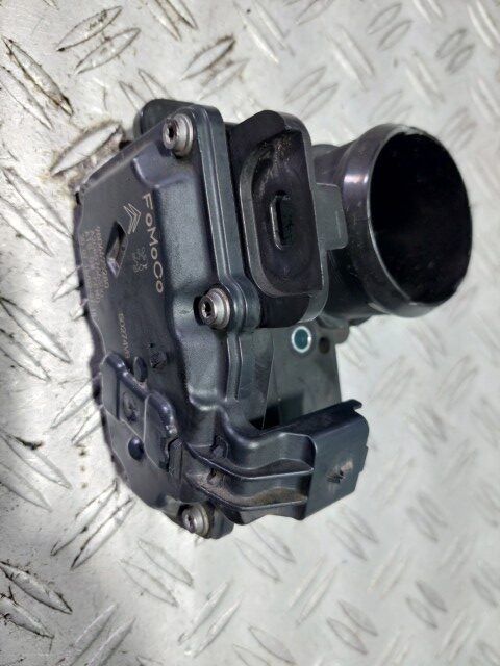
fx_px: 481
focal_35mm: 25
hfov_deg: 54.9
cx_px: 250
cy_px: 333
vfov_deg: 69.4
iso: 64
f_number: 1.8
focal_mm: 5.23
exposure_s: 1/50
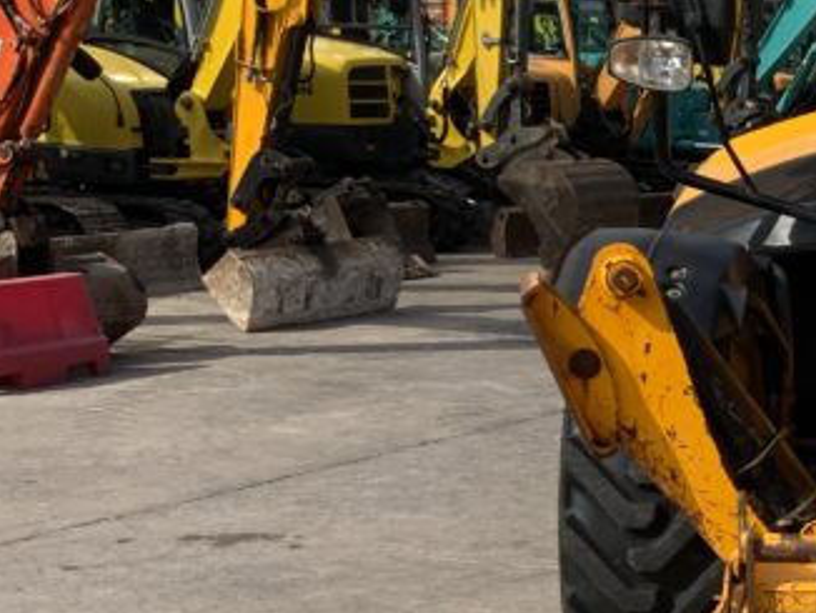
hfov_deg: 18.8
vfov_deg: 16.1
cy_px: 518
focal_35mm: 91
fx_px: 2147
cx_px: 1239
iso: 16
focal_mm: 3
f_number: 1.8
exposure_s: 1/1786
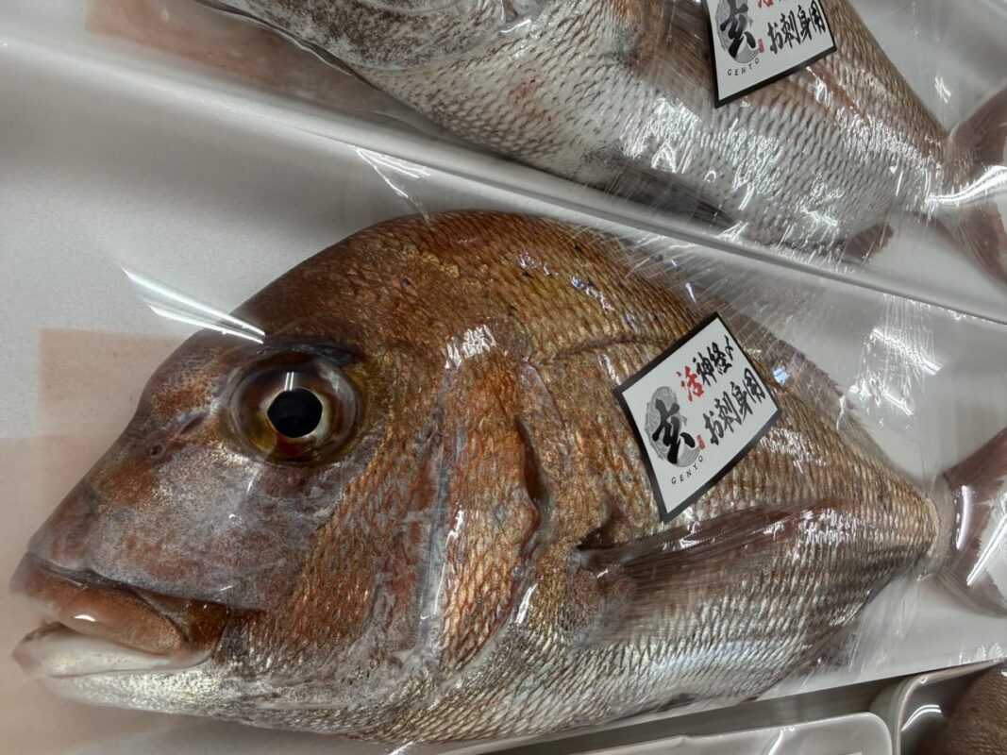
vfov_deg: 56.8
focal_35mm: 24
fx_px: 698
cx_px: 504
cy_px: 378
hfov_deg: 71.6
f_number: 2.2
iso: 160
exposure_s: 1/120
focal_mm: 2.22
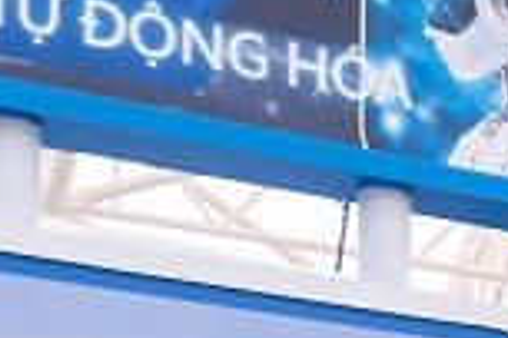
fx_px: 2709
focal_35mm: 192
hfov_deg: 9.4
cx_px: 1293
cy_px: 1012
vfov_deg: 6.5
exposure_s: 1/200
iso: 640
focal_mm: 24
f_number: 3.2
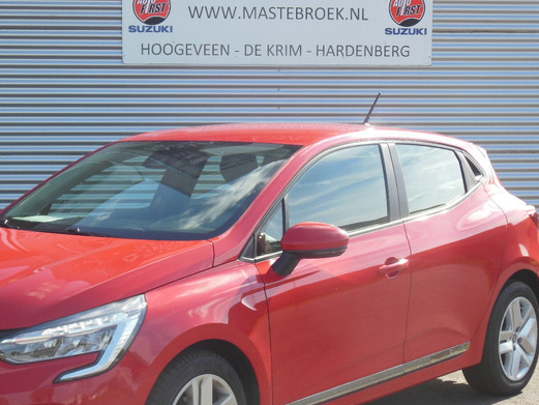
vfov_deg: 18.0
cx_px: 189
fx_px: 1277
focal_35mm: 82
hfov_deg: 23.7
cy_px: 261
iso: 125
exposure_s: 1/400
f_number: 4.1
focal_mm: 10.2
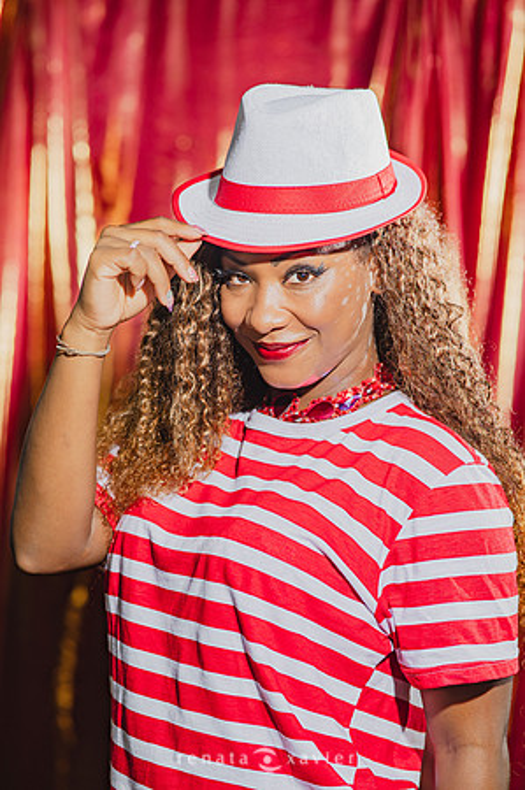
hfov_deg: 16.0
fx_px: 1864
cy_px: 395
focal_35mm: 85
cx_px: 262
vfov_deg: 23.9
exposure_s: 1/200
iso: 125
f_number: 2.5
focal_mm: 85
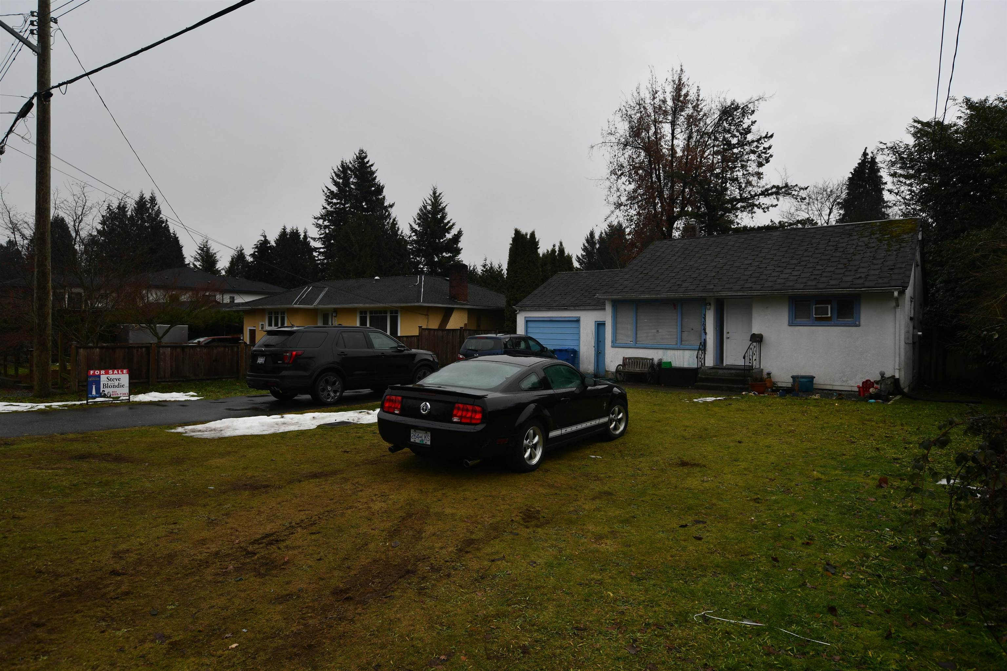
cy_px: 336
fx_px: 587
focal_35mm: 21
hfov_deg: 81.2
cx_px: 504
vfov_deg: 59.5
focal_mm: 14
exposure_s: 1/250
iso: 200
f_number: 5.6
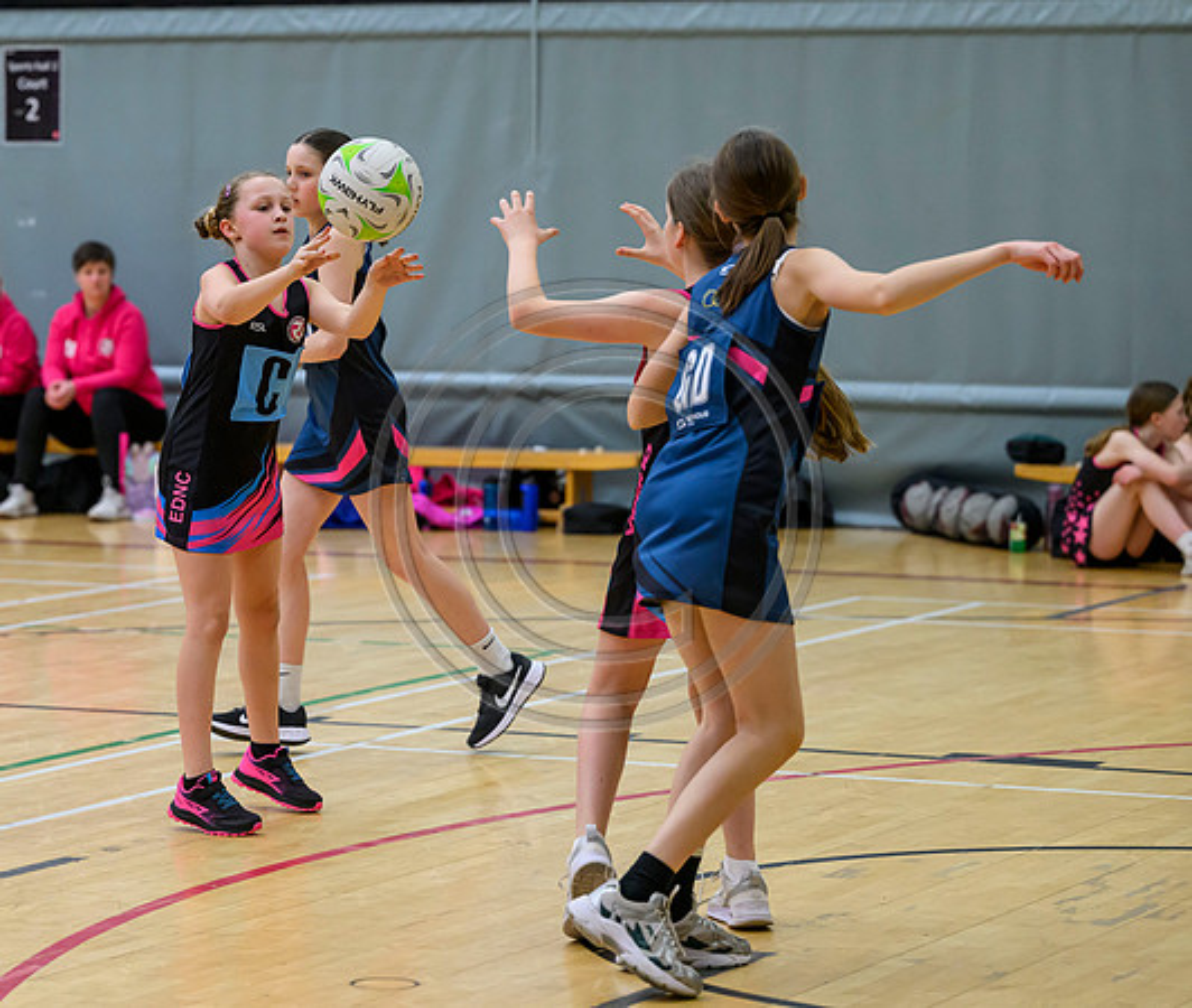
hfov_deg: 13.6
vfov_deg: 11.5
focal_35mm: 139
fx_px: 4999
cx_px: 302
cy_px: 422
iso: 3200
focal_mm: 101
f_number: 3.2
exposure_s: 1/1250
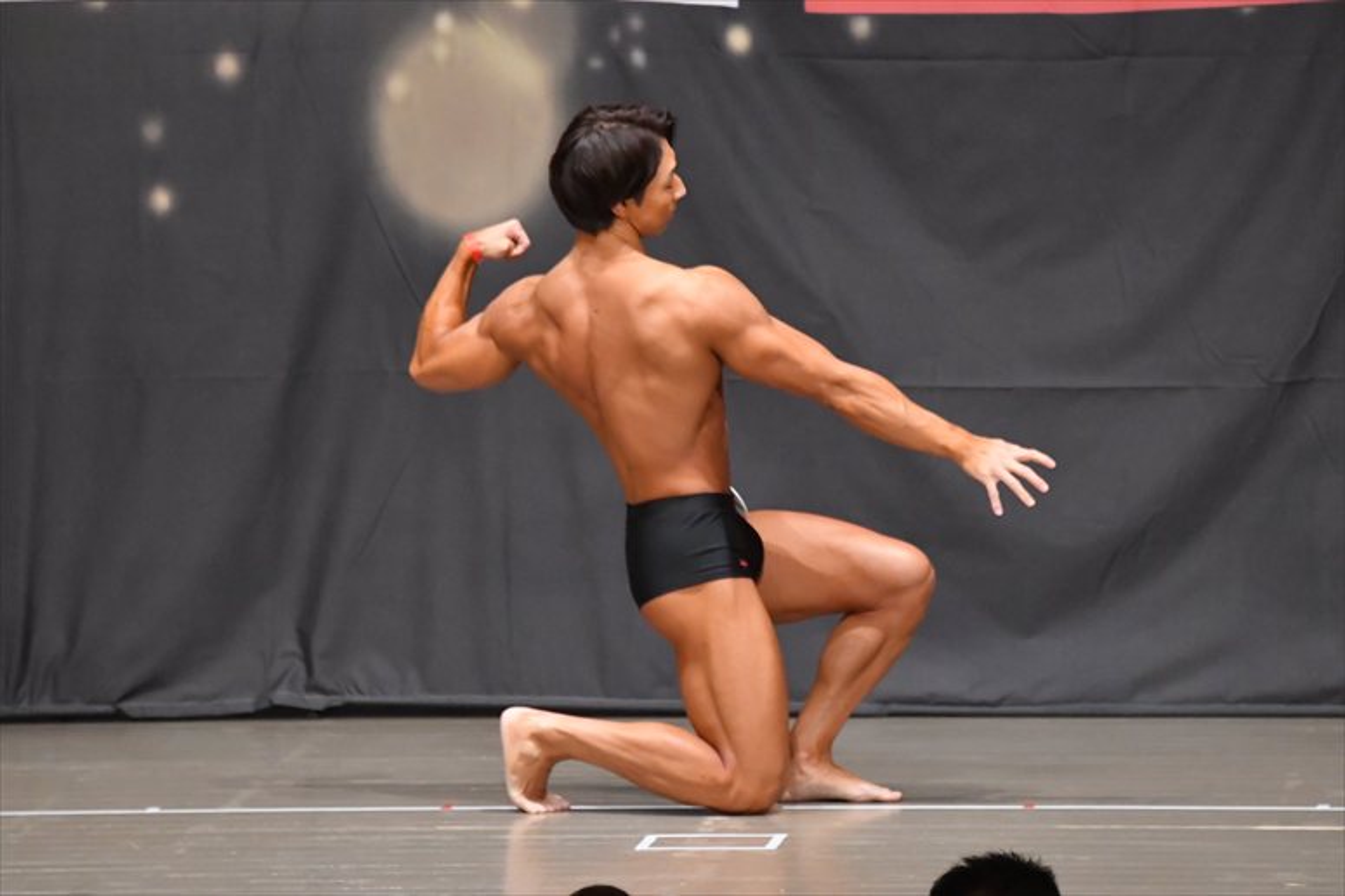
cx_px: 672
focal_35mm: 300
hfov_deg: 6.9
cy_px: 448
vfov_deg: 4.6
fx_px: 11203
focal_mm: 200
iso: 8000
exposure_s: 1/400
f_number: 5.6
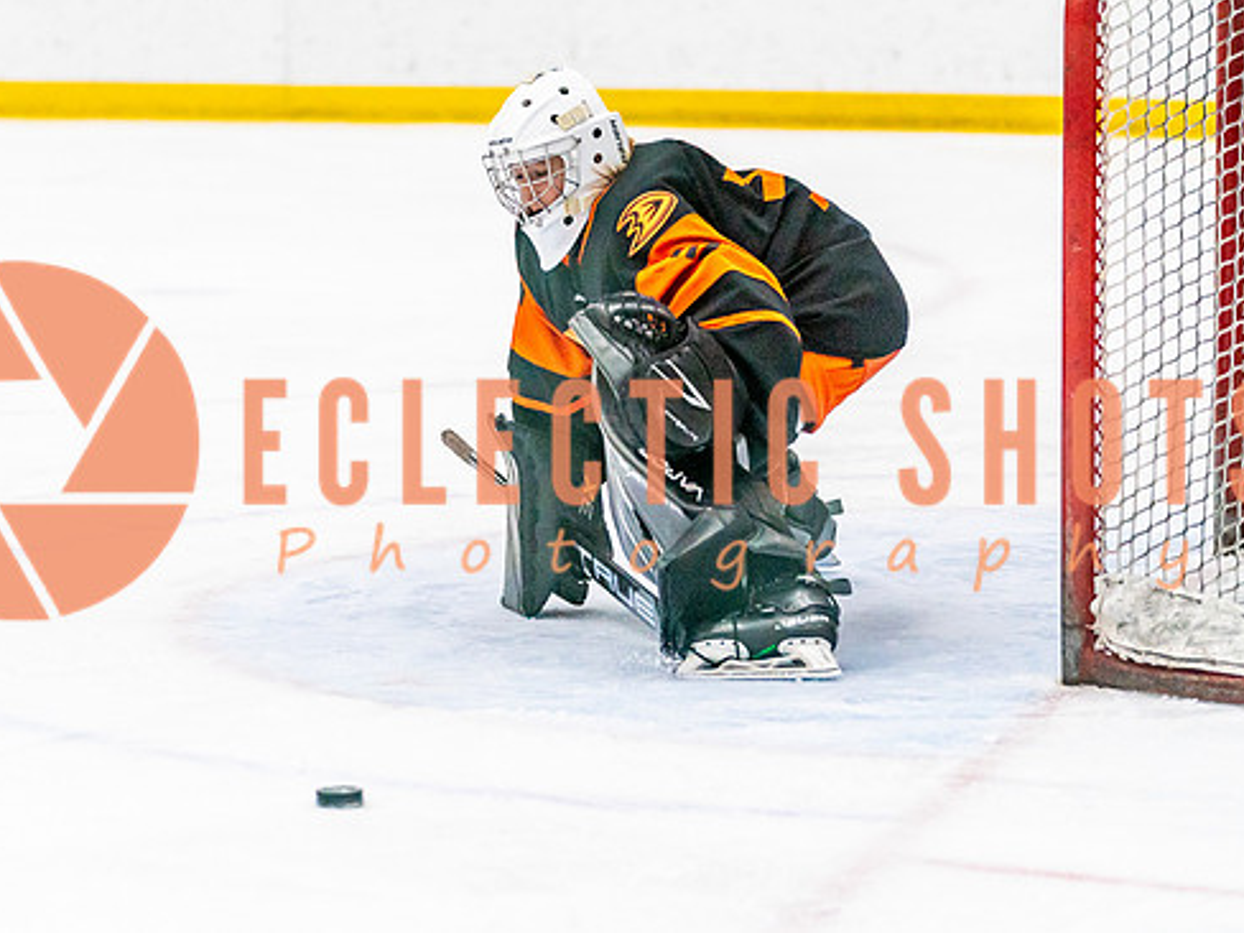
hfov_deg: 10.5
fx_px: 6756
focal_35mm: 188
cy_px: 361
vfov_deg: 7.9
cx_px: 561
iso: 3200
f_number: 2.8
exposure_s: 1/1250
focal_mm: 114
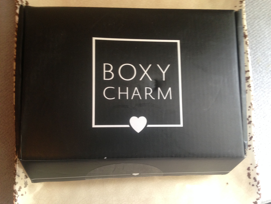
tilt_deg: -83.5
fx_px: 258
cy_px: 102
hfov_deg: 55.4
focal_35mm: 33
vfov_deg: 42.9
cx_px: 136
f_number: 2.4
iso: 125
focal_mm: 4.12
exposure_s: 1/20
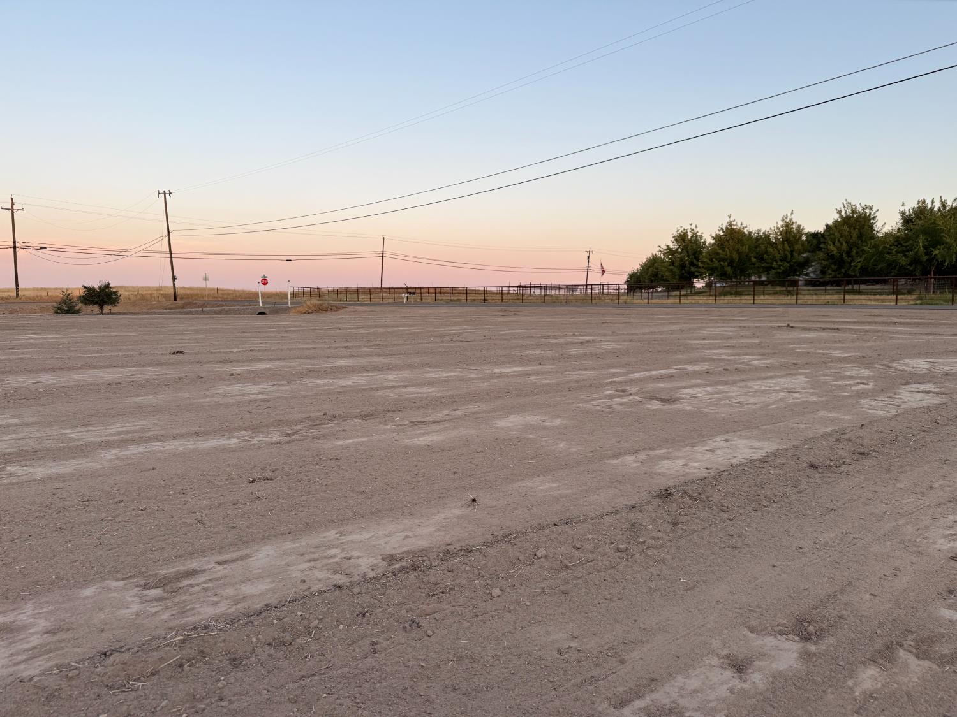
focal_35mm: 24
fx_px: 664
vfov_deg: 56.8
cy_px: 358
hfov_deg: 71.6
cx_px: 478
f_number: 1.78
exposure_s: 1/535
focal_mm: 6.76
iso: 80
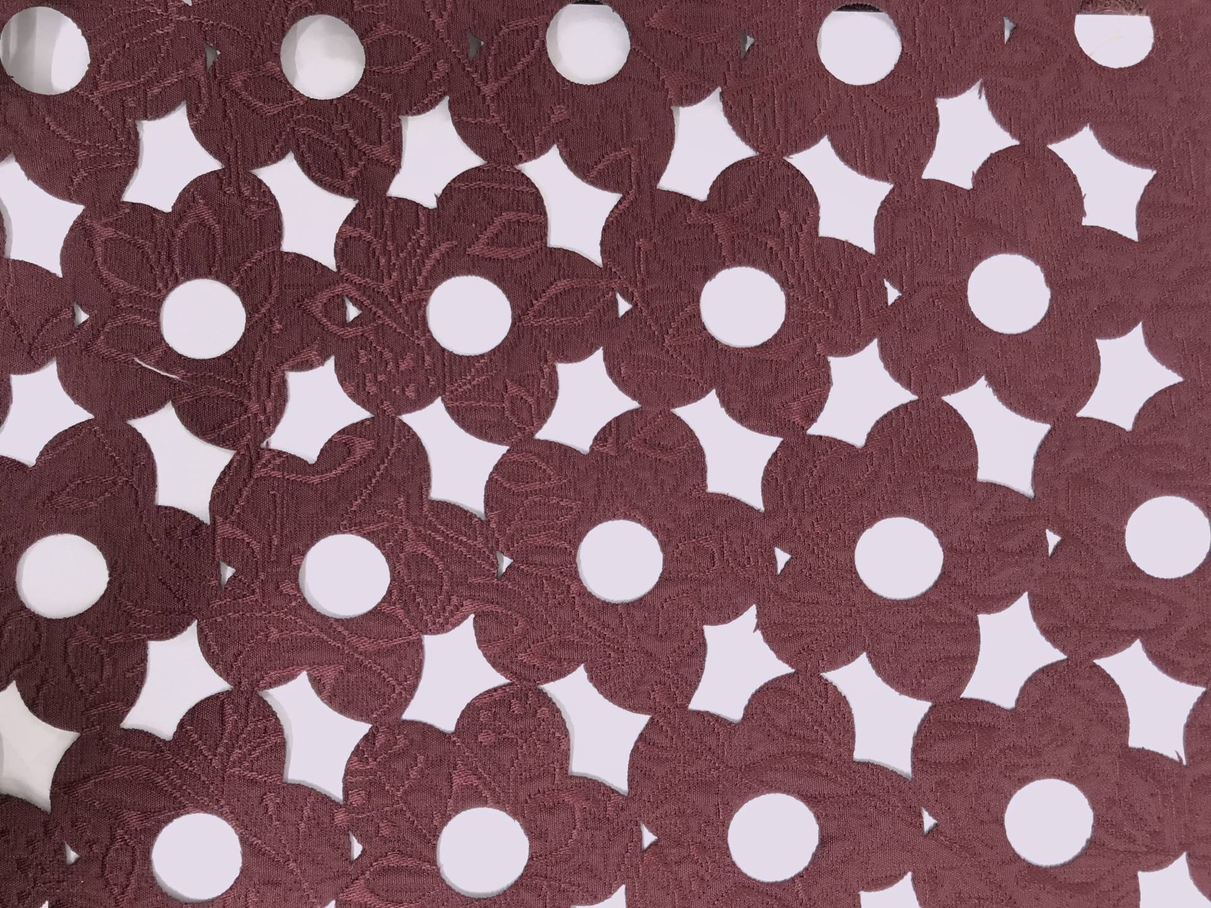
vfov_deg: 49.7
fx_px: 980
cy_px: 454
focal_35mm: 28
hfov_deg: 63.4
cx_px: 606
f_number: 1.8
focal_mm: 3.99
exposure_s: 1/15
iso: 50
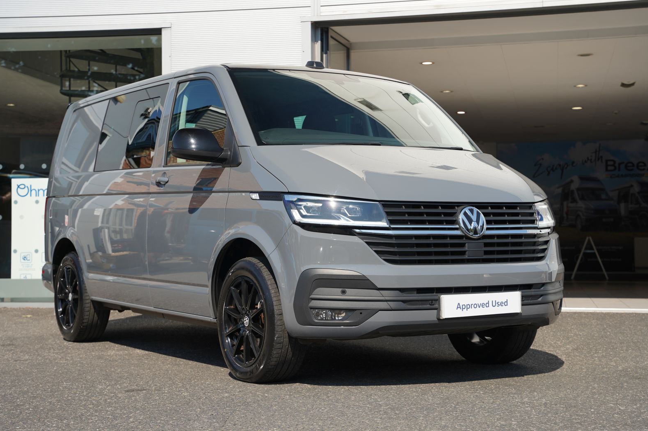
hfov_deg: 33.8
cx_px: 322
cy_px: 212
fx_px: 1067
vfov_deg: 22.8
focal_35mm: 59
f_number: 4.5
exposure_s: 1/250
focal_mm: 58.3
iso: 100
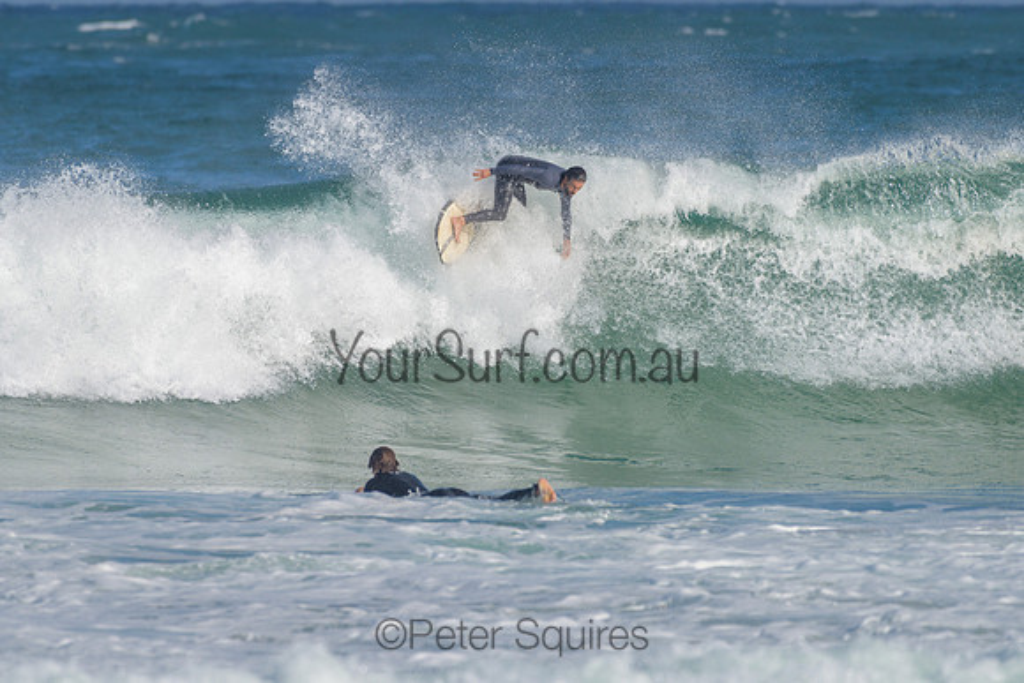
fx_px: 17427
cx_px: 473
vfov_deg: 2.2
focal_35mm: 613
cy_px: 268
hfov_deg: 3.4
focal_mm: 500
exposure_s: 1/2000
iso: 160
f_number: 5.6
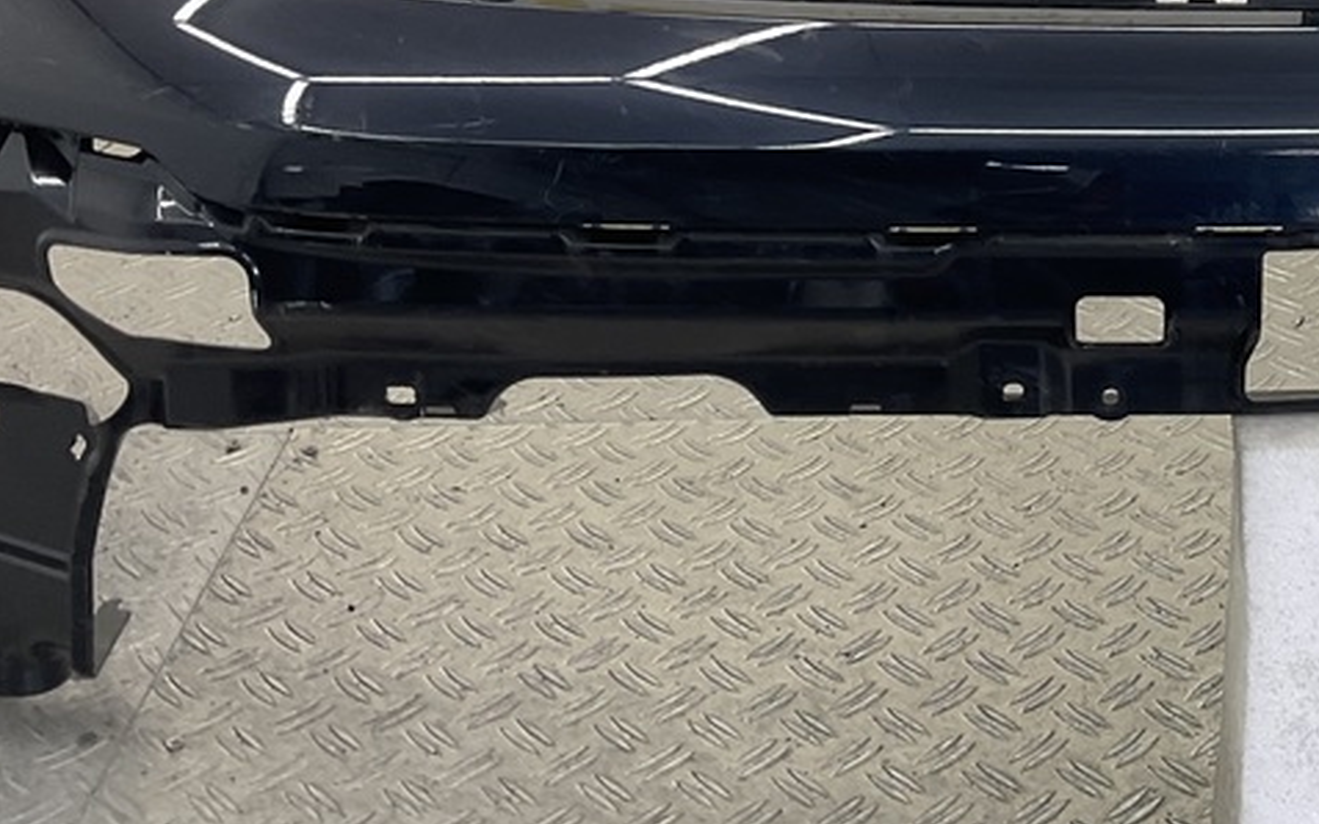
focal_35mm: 65
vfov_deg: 19.6
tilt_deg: -23.6
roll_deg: -2.9
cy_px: 88
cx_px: 1203
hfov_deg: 30.1
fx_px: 2336
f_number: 1.8
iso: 25
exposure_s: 1/120
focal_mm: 3
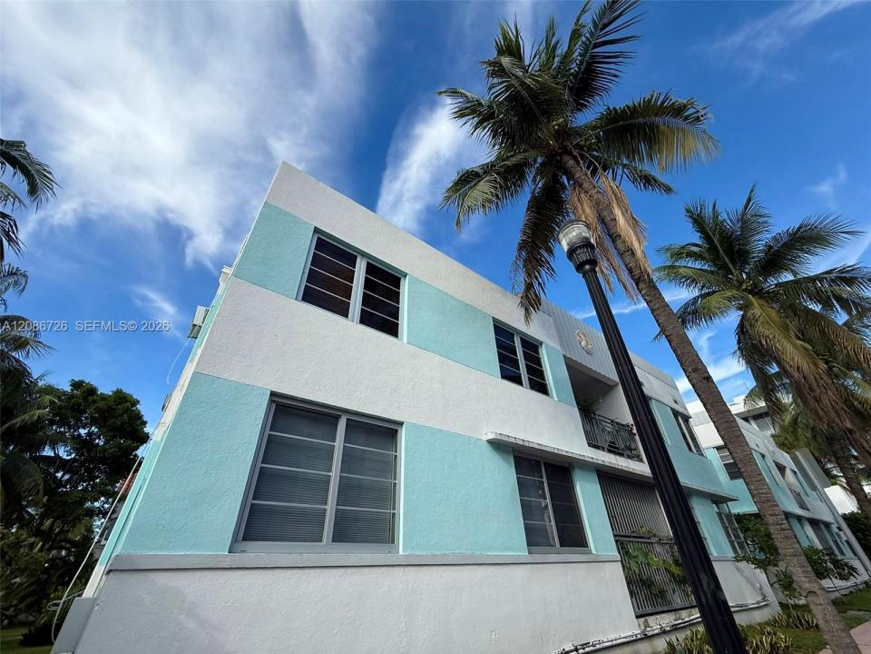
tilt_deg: +34.1
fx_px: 352
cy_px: 327
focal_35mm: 14
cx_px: 436
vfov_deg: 85.7
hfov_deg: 102.1
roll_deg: +4.4
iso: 50
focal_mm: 2.22
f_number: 2.2
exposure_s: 1/985
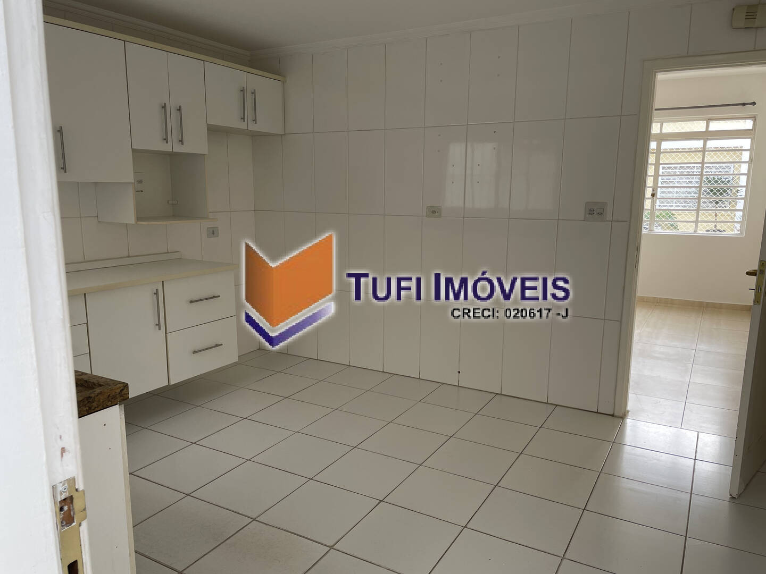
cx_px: 383
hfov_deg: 67.3
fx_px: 575
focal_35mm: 26
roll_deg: -0.3
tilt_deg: -10.5
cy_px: 287
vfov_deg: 53.1
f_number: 1.6
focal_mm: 4.2
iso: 50
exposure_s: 1/121
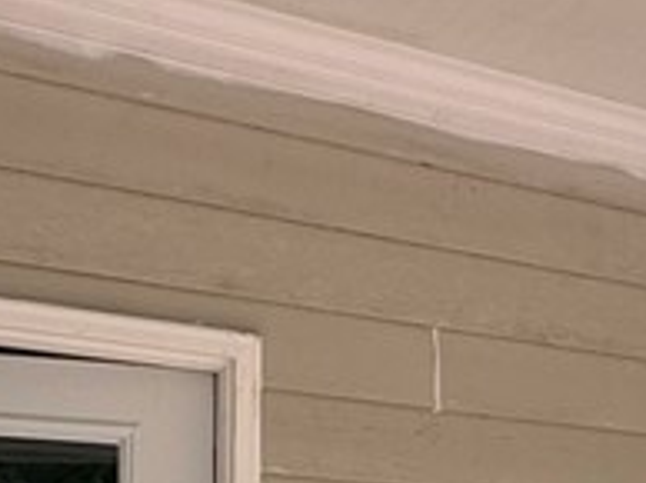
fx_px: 1379
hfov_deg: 25.8
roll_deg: +0.1
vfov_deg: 18.2
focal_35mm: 74
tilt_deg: +3.7
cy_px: 666
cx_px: 543
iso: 40
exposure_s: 1/134
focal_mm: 2.22
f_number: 2.2
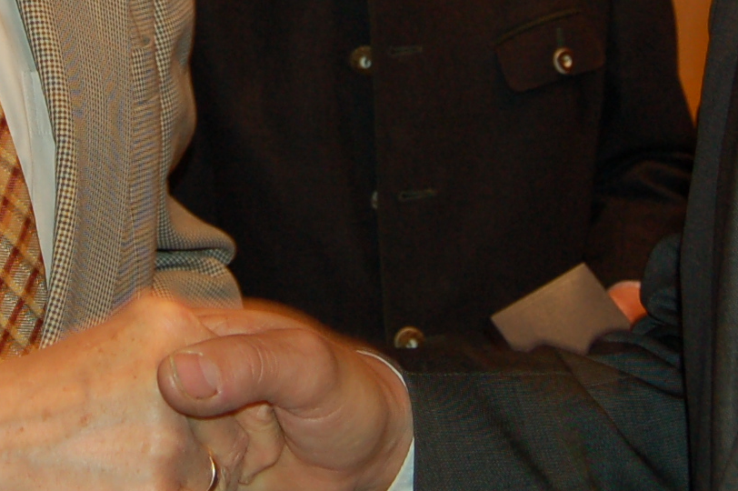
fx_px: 2048
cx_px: 135
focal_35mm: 100
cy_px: -167
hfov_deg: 20.2
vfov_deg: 13.1
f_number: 3.5
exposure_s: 1/60
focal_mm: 18
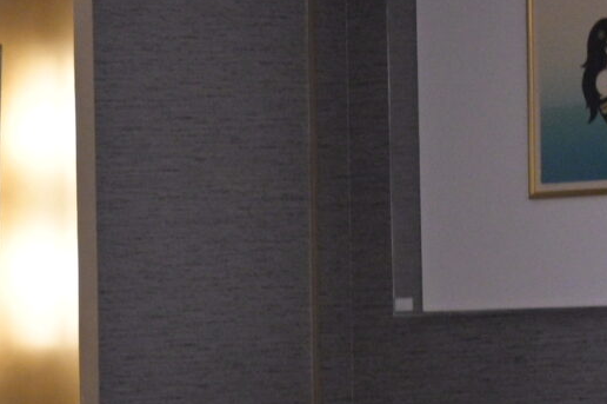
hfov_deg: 6.9
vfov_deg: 4.7
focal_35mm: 288
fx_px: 4851
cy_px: 640
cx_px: -680
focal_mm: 58
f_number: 4
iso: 3200
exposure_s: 1/125
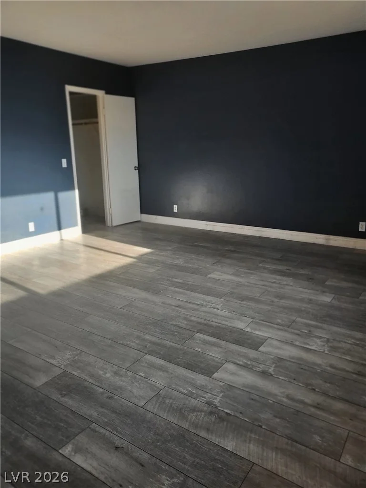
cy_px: 244
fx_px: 367
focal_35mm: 26
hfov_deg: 53.1
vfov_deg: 67.3
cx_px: 183
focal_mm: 4.25
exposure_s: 1/120
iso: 250
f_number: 1.8
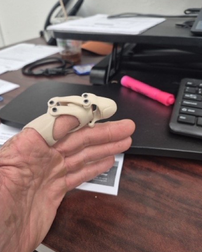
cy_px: 120
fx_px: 187
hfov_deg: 56.8
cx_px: 100
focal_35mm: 25
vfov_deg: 68.1
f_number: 1.8
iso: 320
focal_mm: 5.4
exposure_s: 1/120
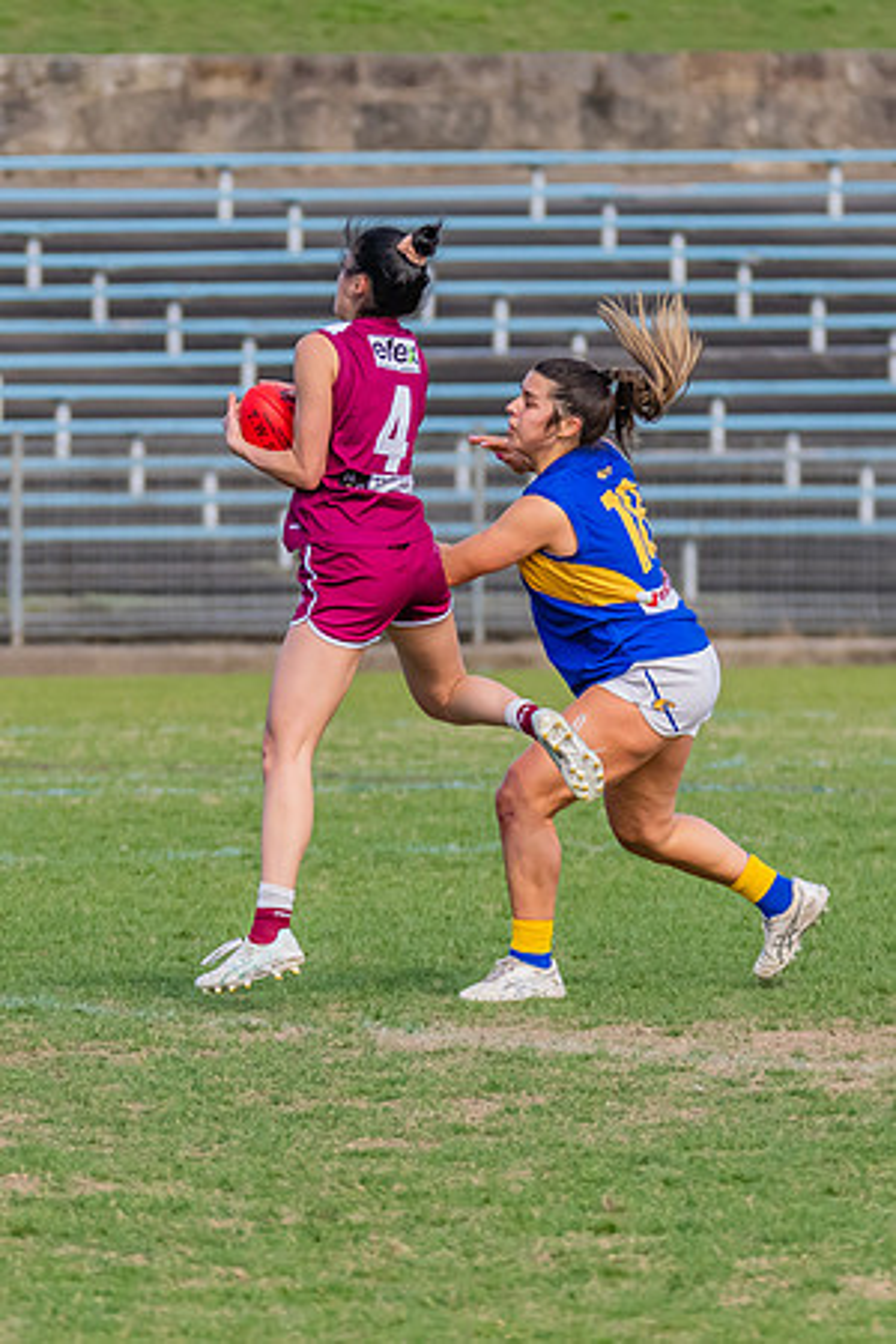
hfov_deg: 1.9
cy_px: 585
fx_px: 26381
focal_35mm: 707
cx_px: 332
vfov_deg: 2.9
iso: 1000
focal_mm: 300
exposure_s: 1/1600
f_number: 5.6
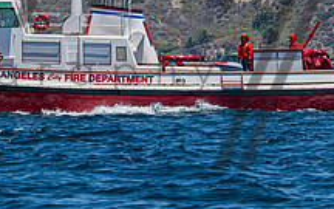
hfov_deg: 3.8
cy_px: -10
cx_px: 129
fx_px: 5034
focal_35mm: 553
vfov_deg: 2.4
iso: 400
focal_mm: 180
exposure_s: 1/1600
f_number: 8
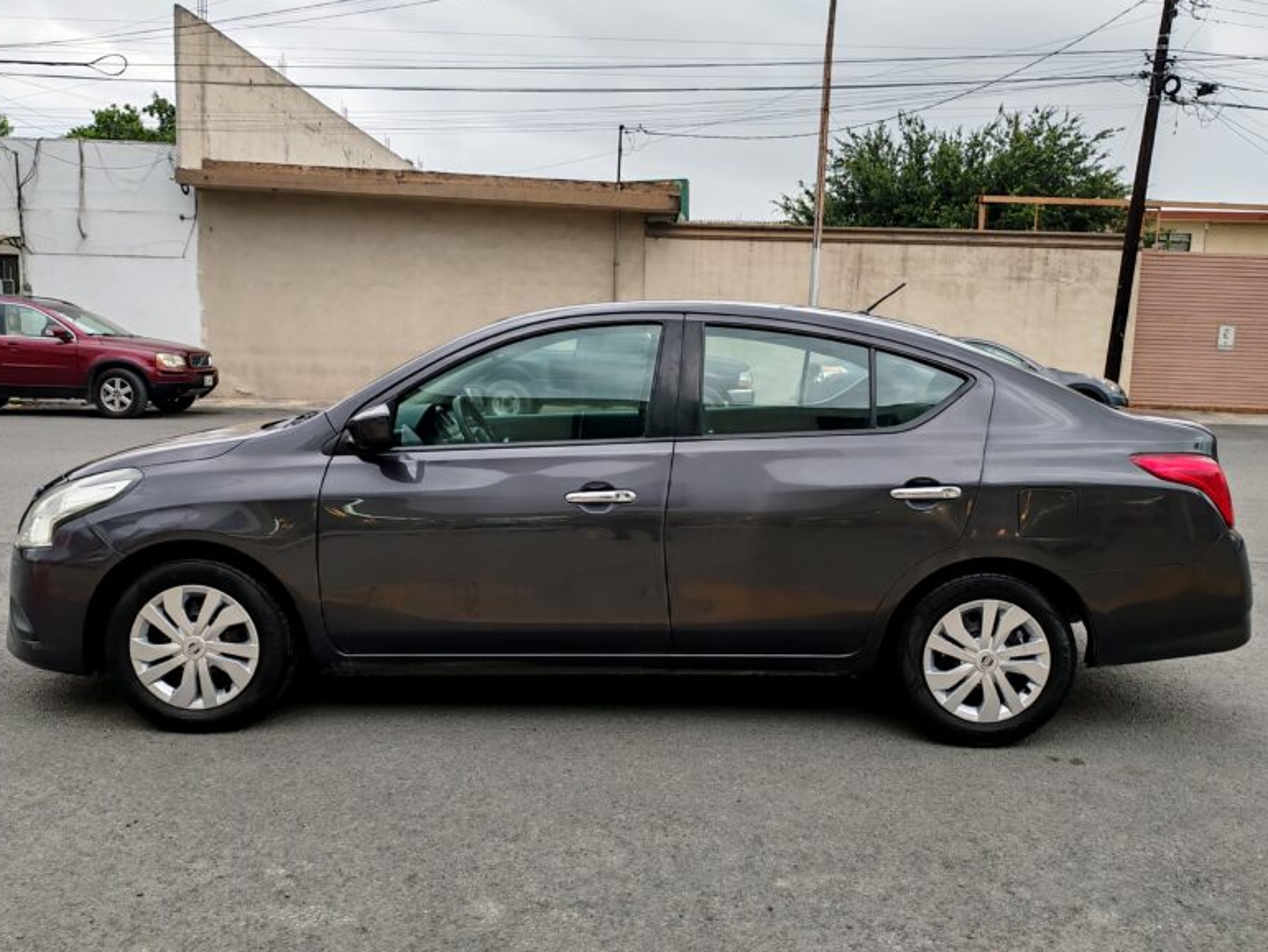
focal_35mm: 28
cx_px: 640
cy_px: 470
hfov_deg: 63.4
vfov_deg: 49.8
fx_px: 1026
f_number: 1.9
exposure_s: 1/100
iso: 64
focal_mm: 6.12
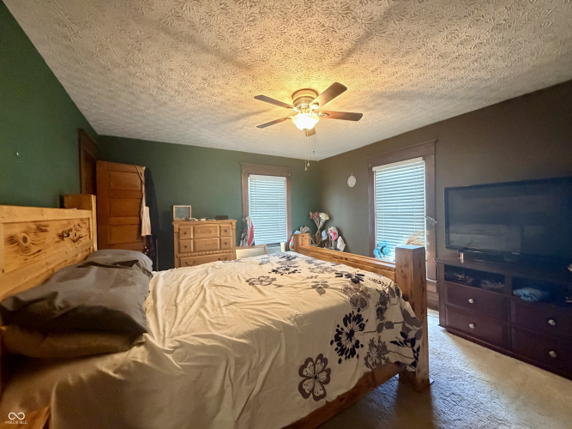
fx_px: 231
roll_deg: +1.6
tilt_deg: -0.1
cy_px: 214
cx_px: 286
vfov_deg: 85.7
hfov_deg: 102.1
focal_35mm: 14
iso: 640
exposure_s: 1/60
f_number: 2.2
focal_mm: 2.22
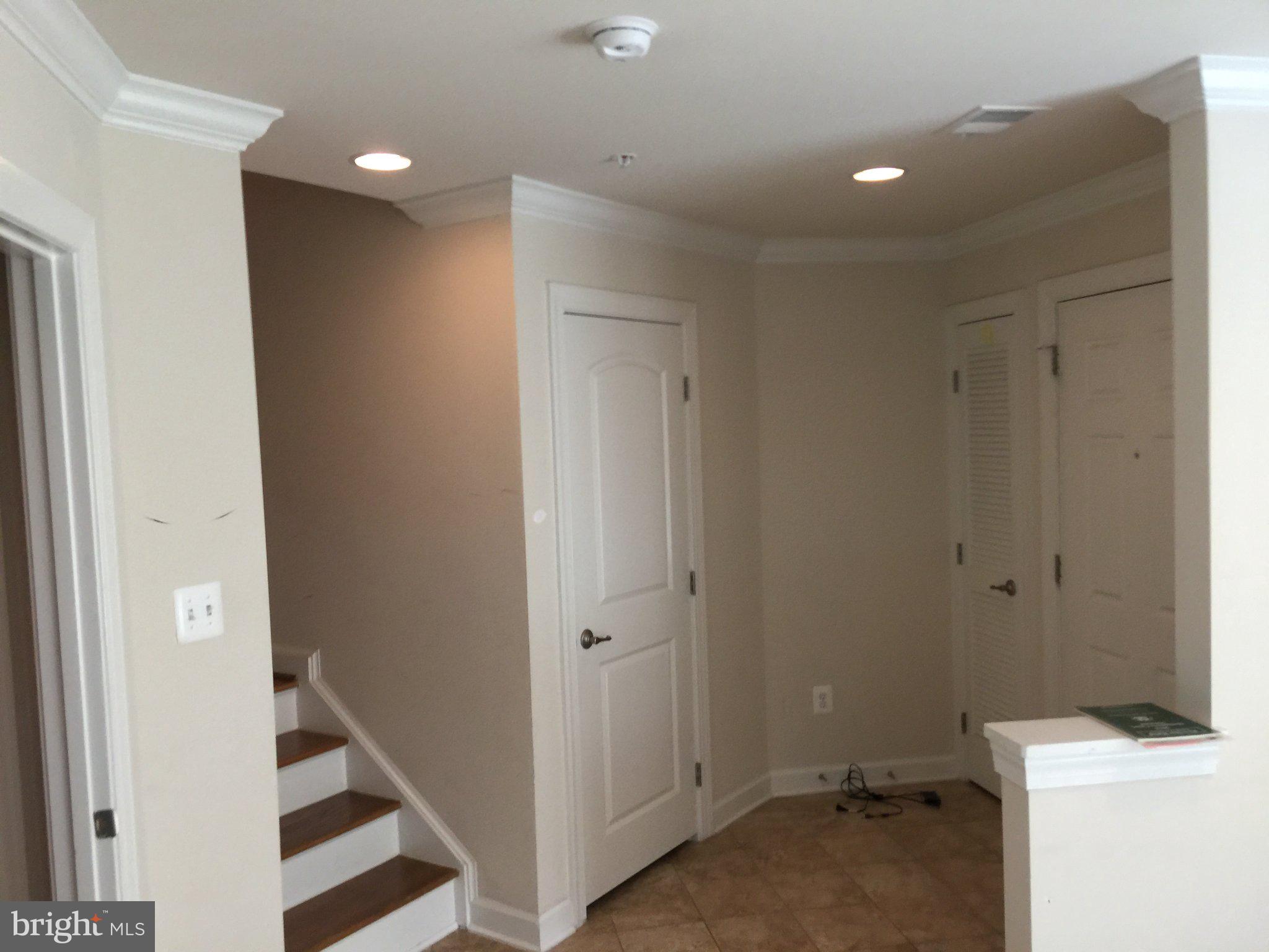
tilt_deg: -0.4
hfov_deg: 61.7
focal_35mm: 29
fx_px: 1063
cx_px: 634
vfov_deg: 48.2
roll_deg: +1.3
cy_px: 476
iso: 50
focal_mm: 4.15
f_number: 2.2
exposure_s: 1/15
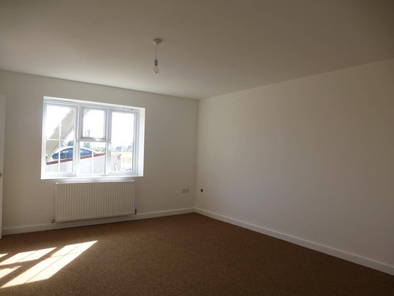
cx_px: 197
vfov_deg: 56.8
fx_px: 273
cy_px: 148
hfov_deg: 71.6
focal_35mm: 24
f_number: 3.3
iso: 100
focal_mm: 4.3
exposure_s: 1/100
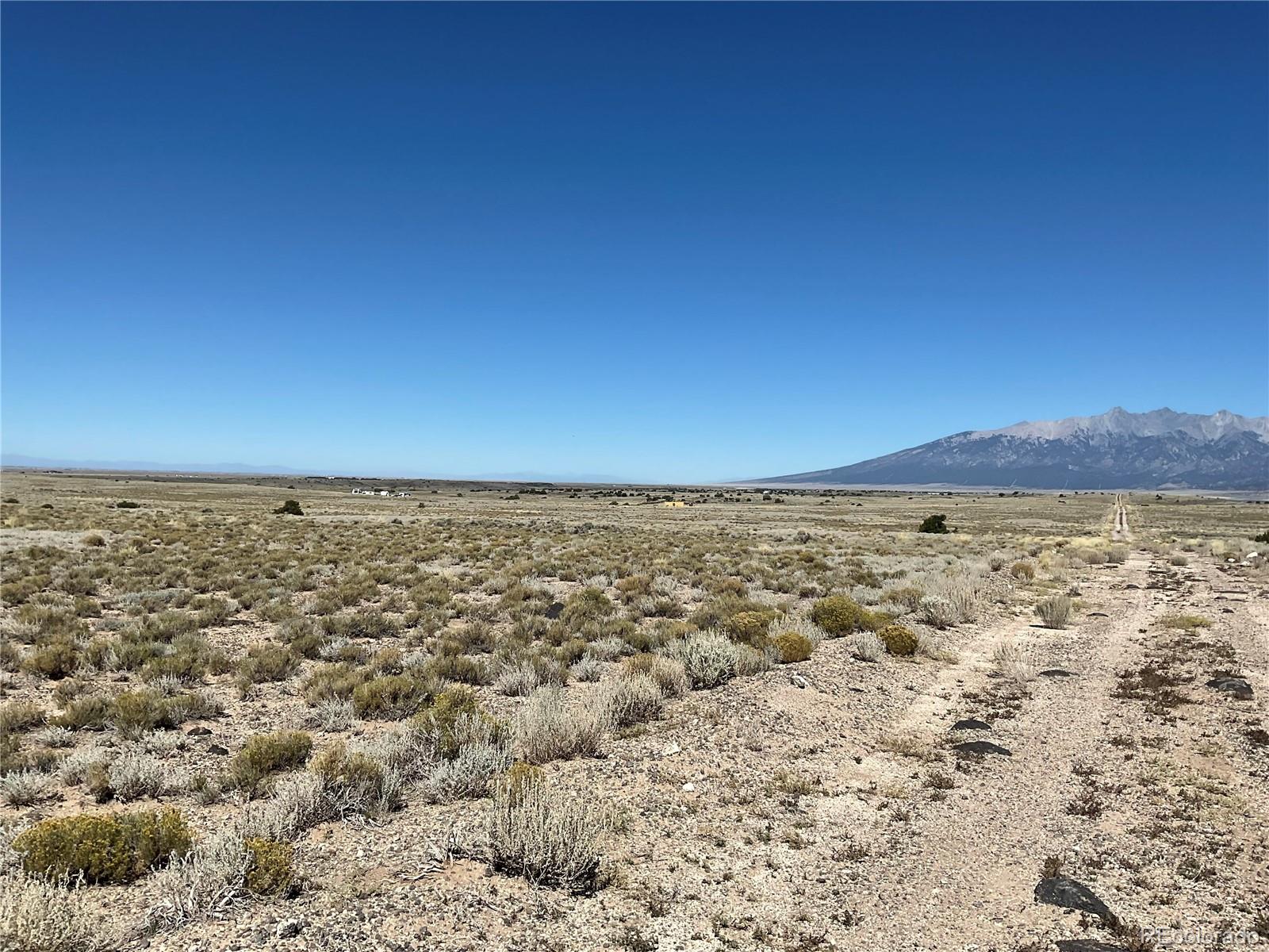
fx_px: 1063
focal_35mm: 29
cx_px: 634
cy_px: 476
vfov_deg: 48.2
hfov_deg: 61.7
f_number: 1.8
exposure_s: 1/3534
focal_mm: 3
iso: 16
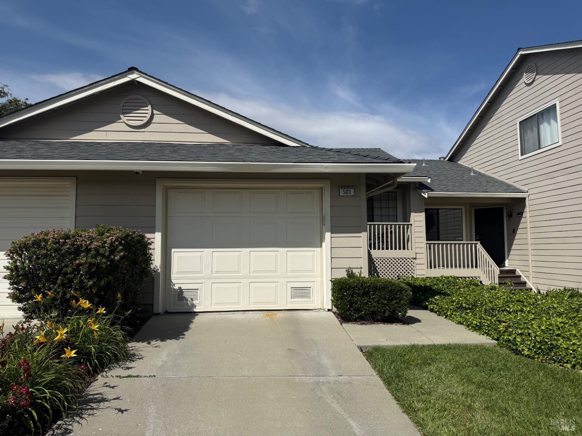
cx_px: 291
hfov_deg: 71.6
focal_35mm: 24
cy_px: 218
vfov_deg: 56.8
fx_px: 404
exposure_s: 1/9091
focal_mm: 6.76
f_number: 1.78
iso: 80
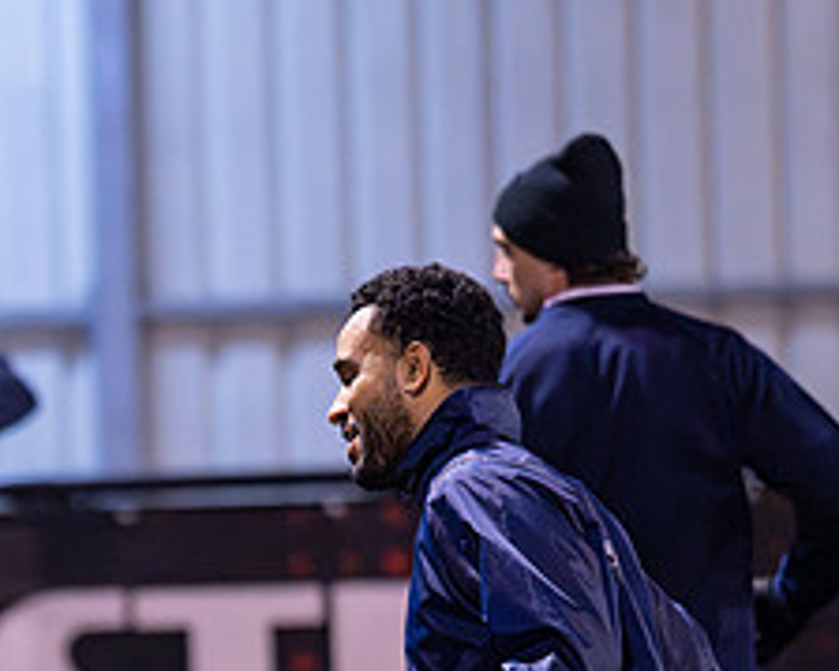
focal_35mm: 382
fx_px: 9481
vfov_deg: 4.0
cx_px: 15
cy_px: 829
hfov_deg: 5.1
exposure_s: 1/1600
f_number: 1.8
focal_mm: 135
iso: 8000
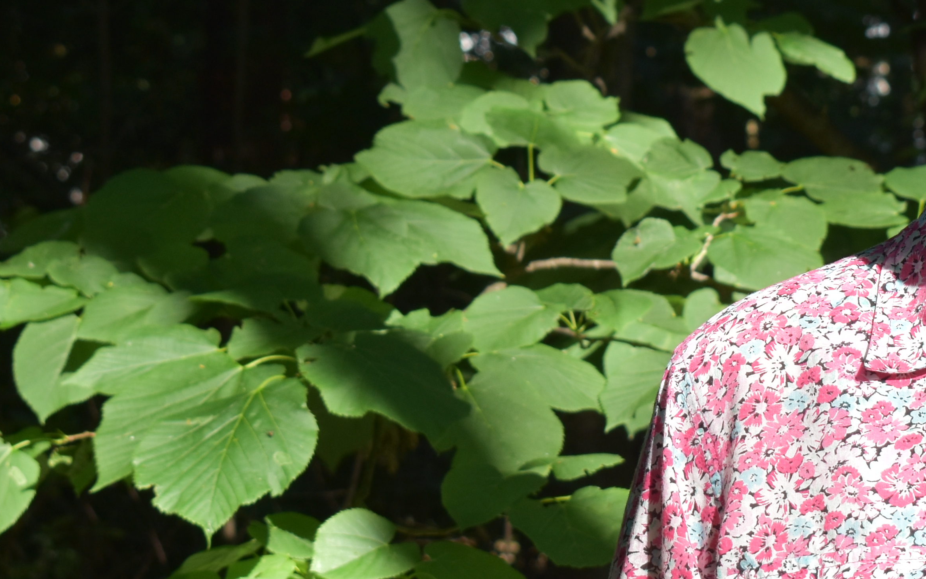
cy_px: 205
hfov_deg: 14.7
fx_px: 3559
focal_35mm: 141
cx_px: 745
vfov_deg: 9.3
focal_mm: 36
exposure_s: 1/250
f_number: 8
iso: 200
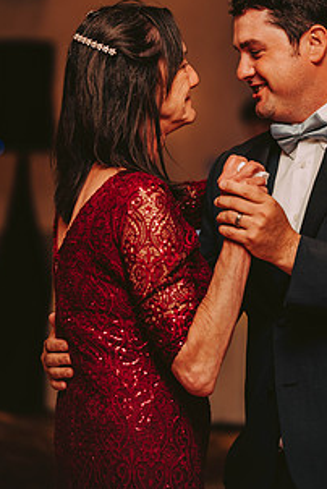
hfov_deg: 7.4
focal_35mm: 186
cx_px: 223
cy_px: 134
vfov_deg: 11.0
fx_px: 2528
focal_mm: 125
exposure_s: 1/60
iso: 800
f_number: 2.8
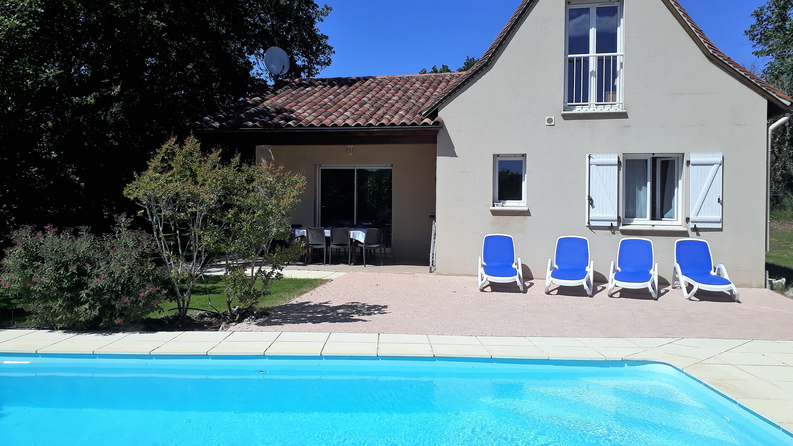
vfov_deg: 38.9
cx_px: 397
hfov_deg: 64.3
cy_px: 205
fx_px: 631
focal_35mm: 30
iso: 40
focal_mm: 3.6
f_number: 1.9
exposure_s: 1/2488
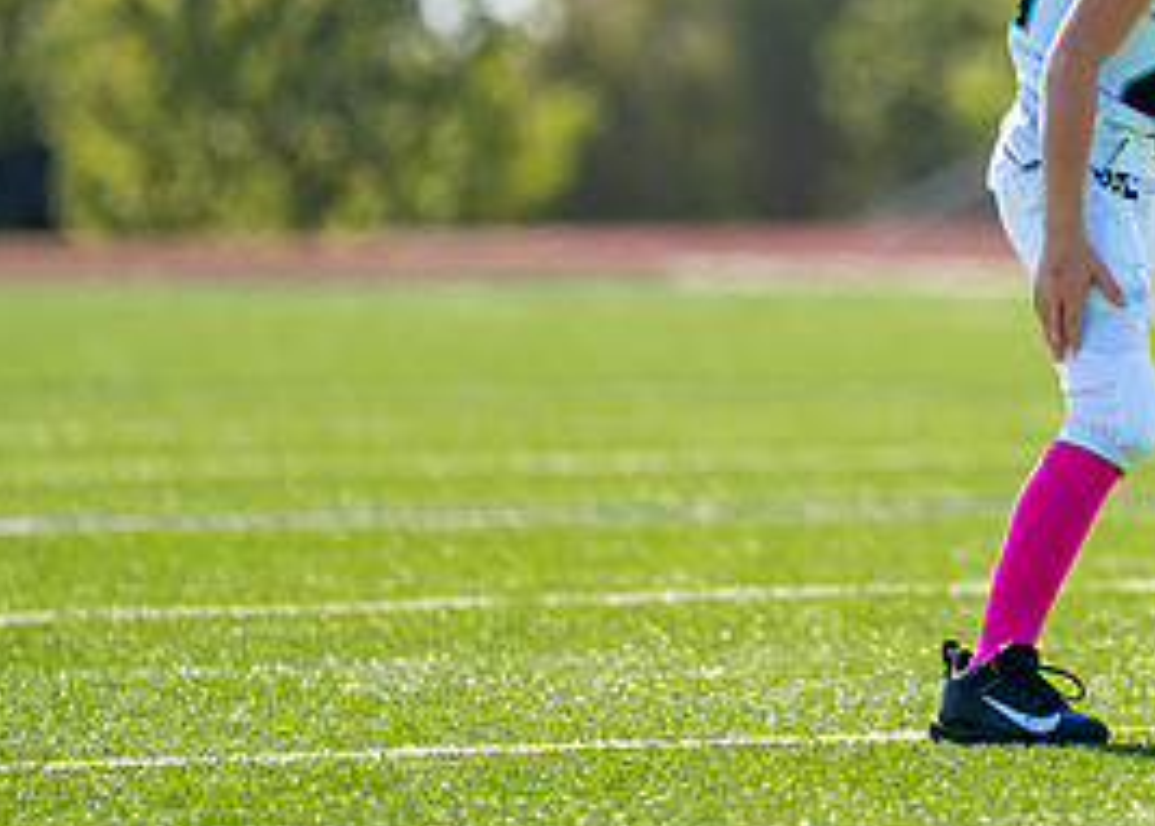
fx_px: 14802
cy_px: 45
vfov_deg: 3.2
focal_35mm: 451
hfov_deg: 4.5
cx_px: 1205
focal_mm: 173
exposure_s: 1/1600
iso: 100
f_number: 2.8
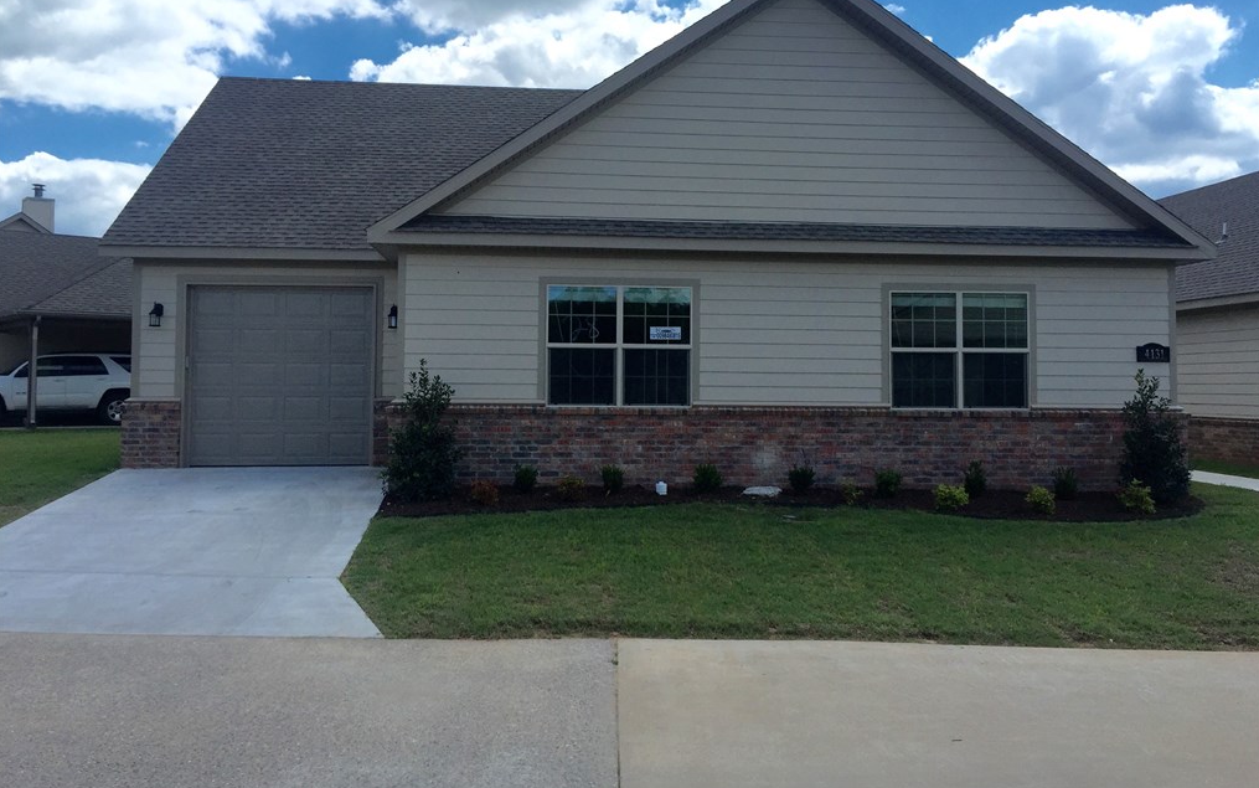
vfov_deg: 40.6
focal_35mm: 31
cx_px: 630
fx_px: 1064
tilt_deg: +0.7
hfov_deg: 61.2
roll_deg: -1.3
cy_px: 365
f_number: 2.2
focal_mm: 4.15
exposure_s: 1/2475
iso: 32
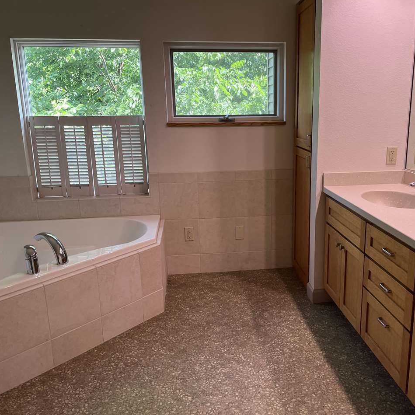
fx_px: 420
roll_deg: +0.3
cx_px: 248
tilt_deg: -13.2
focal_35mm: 31
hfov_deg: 52.2
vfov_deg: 52.5
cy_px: 206
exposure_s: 1/120
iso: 100
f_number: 1.6
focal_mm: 5.1
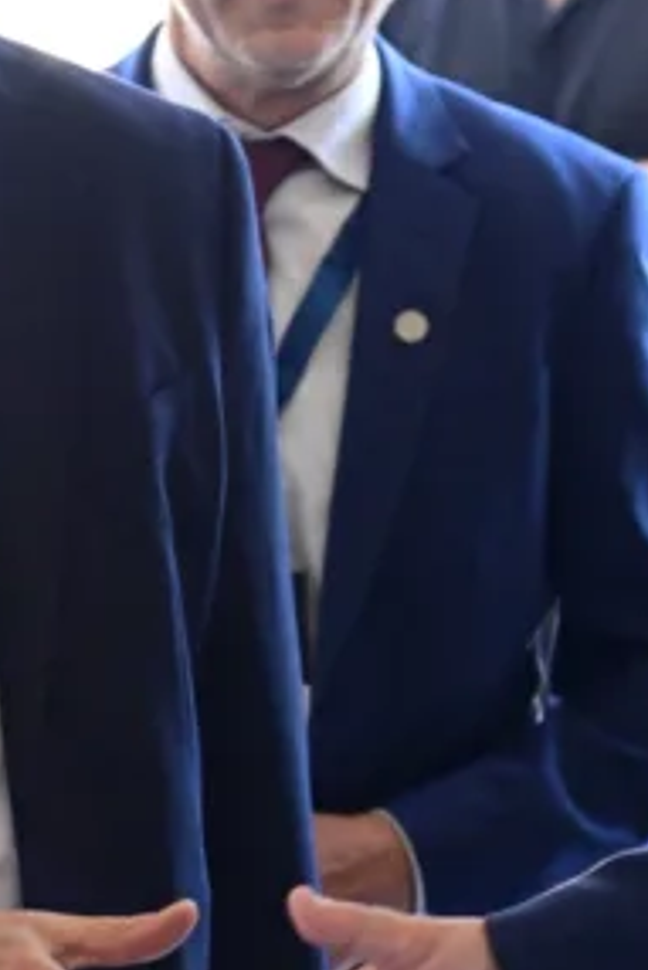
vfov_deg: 6.7
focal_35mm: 308
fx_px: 8305
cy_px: 441
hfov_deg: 4.5
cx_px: -39
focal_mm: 86
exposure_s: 1/320
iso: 2500
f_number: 4
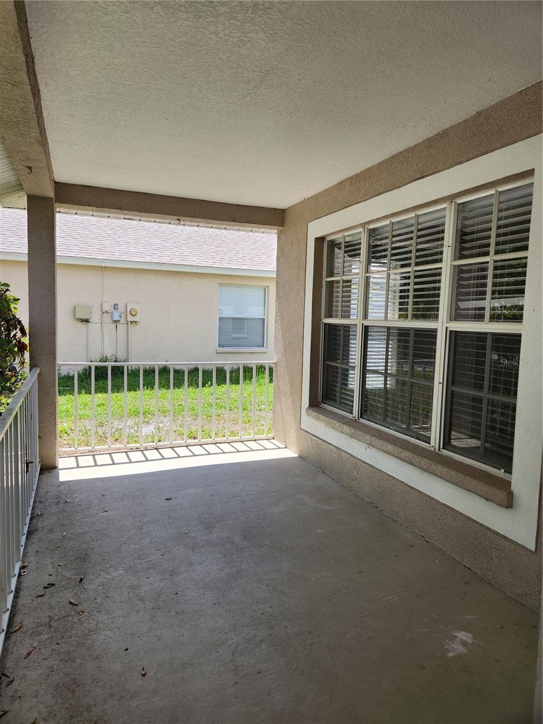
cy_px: 362
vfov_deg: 73.9
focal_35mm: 23
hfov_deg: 58.9
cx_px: 272
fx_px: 481
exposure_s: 1/598
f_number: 1.8
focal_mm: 5.4
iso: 20
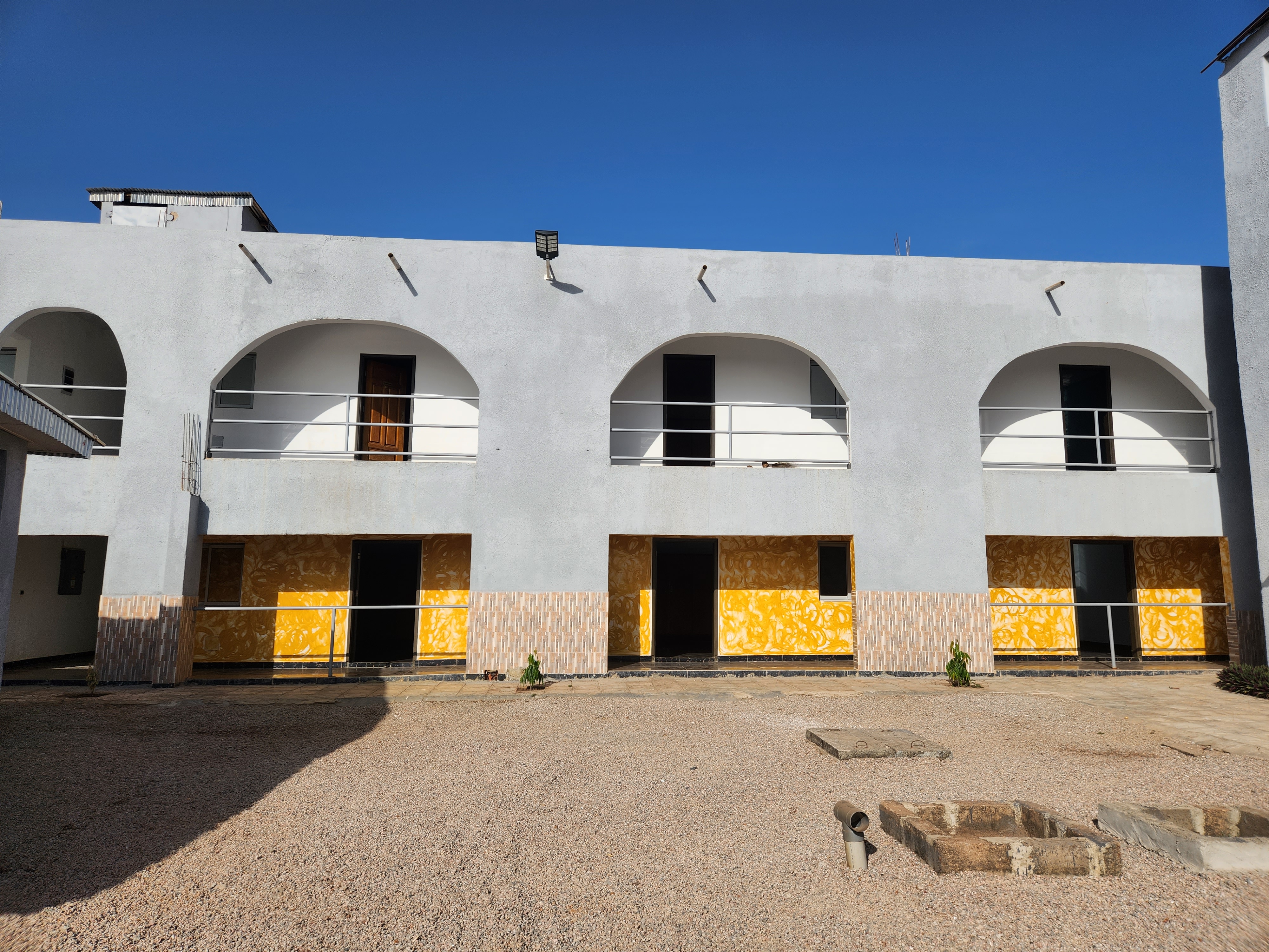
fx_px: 843
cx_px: 634
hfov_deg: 73.9
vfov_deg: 58.9
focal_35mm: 23
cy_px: 476
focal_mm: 5.4
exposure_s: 1/2985
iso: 20
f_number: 1.8
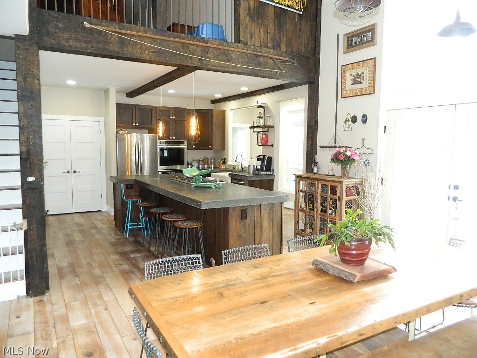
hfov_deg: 69.4
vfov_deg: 54.9
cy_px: 179
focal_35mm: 25
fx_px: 344
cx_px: 238
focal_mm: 4.5
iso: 400
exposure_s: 1/30
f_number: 3.1
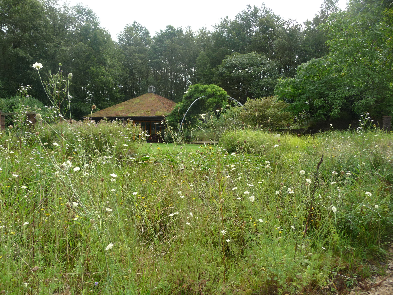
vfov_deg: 49.7
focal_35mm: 28
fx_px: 318
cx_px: 196
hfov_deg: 63.4
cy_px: 148
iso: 100
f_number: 3.3
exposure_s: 1/160
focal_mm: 4.7
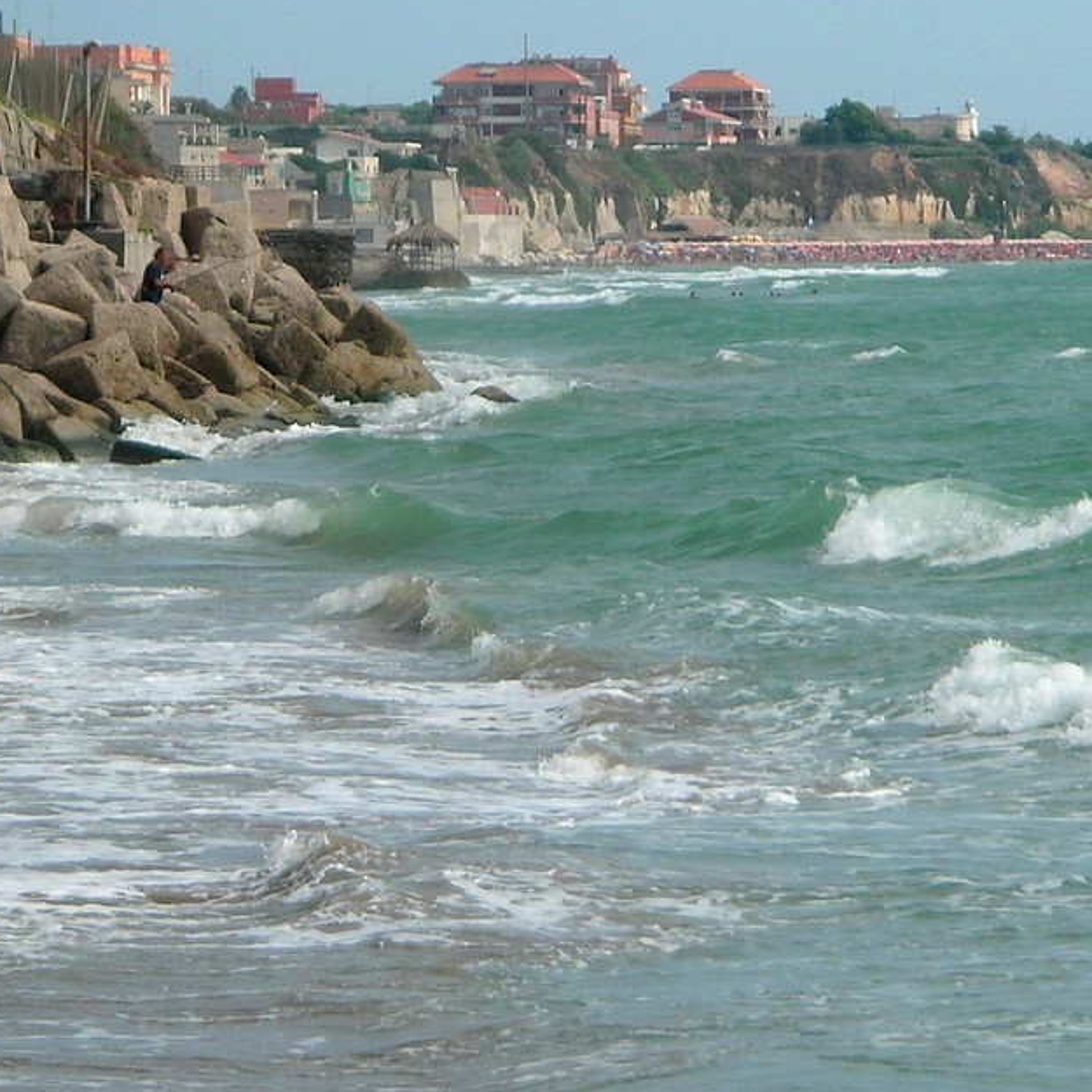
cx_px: 1094
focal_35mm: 258
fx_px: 9208
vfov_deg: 6.8
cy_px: 271
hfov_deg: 6.8
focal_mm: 18.9
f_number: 4
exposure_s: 1/500
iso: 50
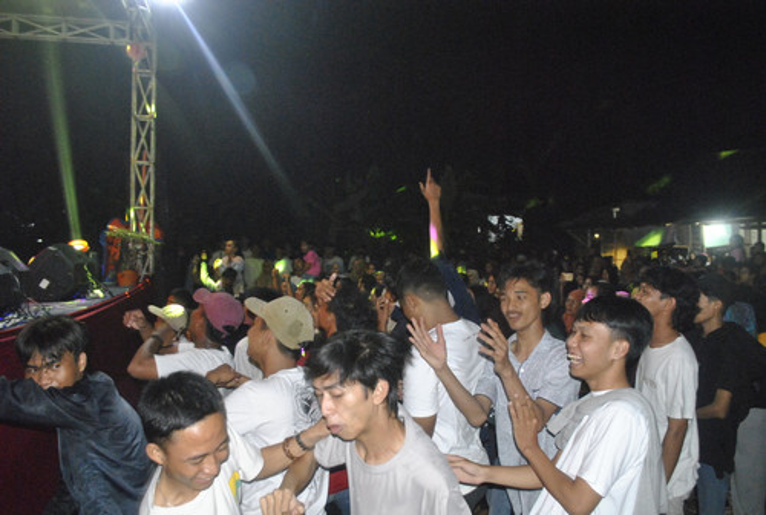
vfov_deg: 48.2
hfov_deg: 67.3
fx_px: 576
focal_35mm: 27
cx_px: 383
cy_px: 258
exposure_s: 1/25
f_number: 4
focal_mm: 18
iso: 1600
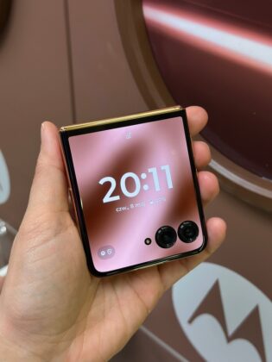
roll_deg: -1.2
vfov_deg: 39.7
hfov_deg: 30.3
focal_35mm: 48
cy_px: 181
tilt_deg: -35.6
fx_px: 503
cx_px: 136
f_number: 1.78
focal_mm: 6.86
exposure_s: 1/50
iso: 320
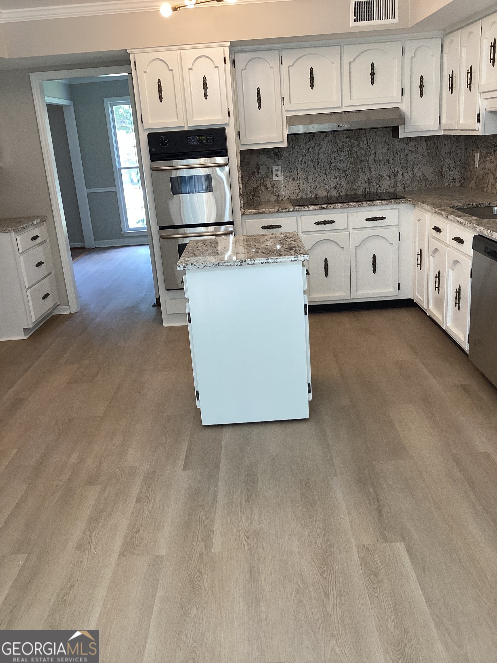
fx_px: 593
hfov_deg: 45.4
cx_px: 248
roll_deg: +4.9
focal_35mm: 31
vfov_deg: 58.4
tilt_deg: -17.5
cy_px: 332
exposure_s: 1/60
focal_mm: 3.3
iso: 80
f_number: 2.4
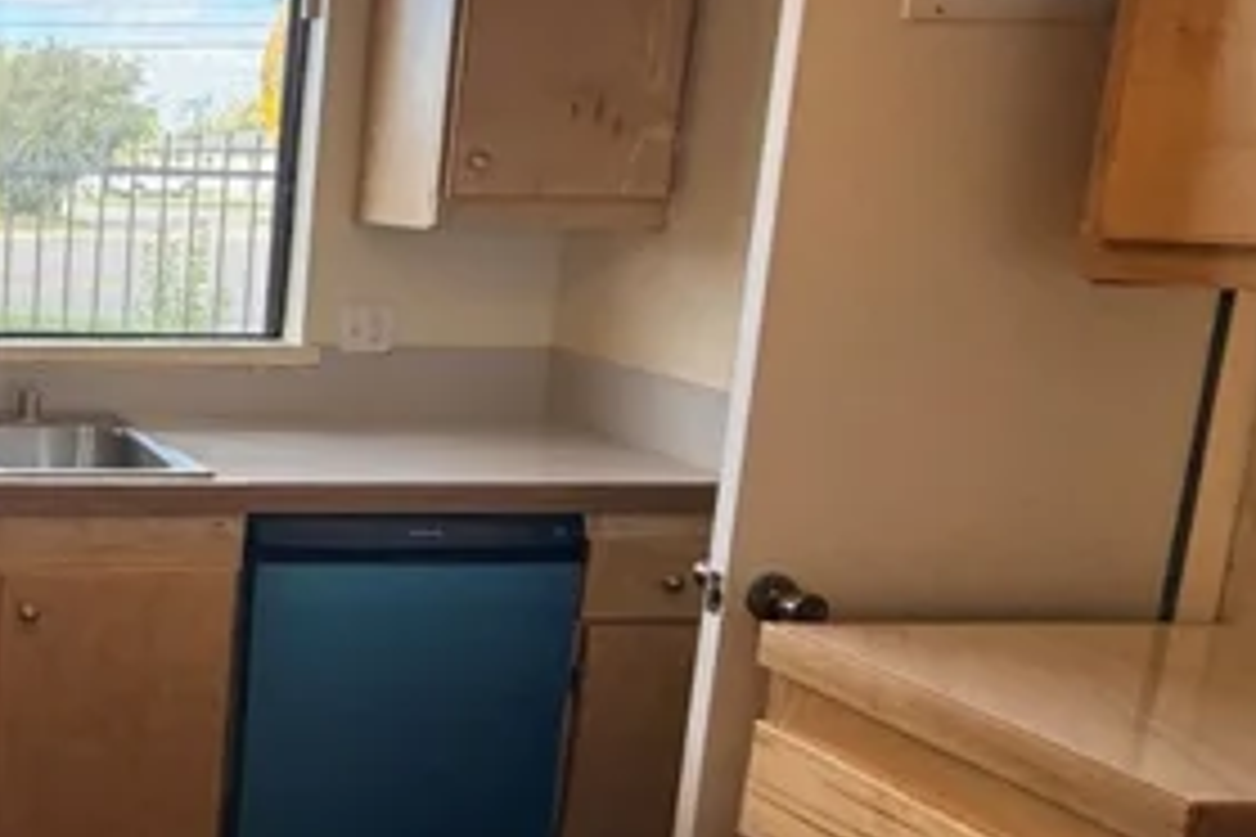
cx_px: -286
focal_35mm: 39
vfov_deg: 34.2
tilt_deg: -10.1
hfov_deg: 36.7
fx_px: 1361
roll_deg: +0.0
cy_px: 378
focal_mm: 2.22
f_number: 2.2
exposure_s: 1/143
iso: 50
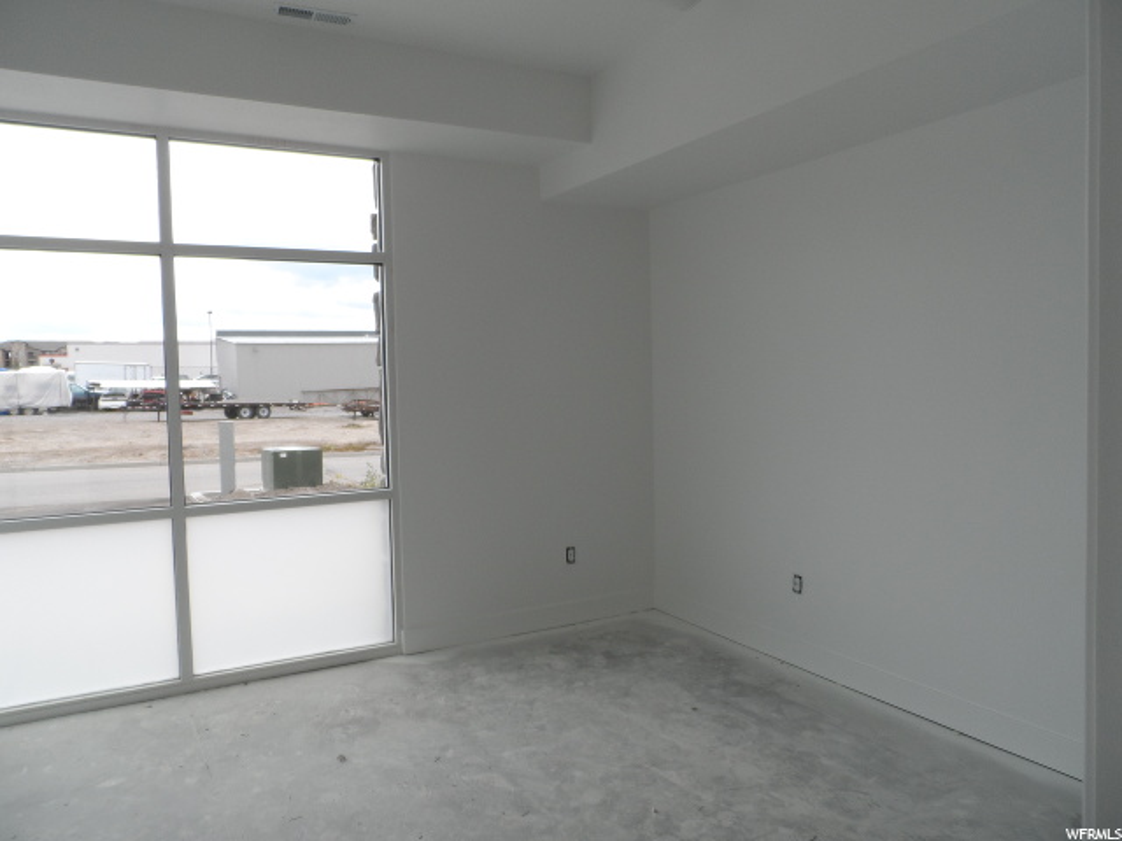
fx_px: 778
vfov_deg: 56.8
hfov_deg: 71.6
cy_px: 420
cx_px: 561
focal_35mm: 24
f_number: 3.2
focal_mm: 4
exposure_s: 1/350
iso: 80
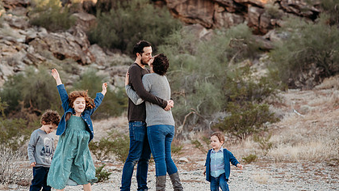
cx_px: 122
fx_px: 1105
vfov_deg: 9.8
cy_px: 91
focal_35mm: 123
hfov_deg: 17.4
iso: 250
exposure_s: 1/400
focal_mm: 85
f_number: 2.8
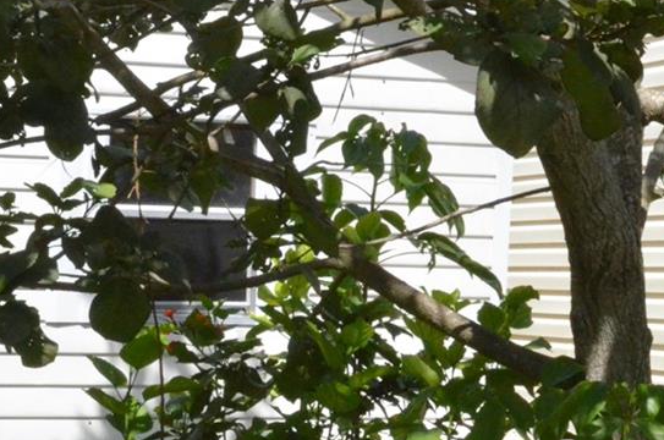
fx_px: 1952
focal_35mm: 106
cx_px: -5
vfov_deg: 12.7
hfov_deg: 18.8
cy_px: 415
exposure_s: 1/1600
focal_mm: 24
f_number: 20
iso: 5000
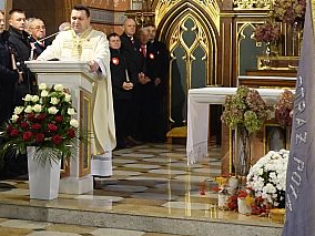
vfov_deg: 13.2
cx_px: -41
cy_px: 19
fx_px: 1010
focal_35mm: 111
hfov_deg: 17.1
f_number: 2.8
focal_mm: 11.56
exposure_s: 1/30
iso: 800
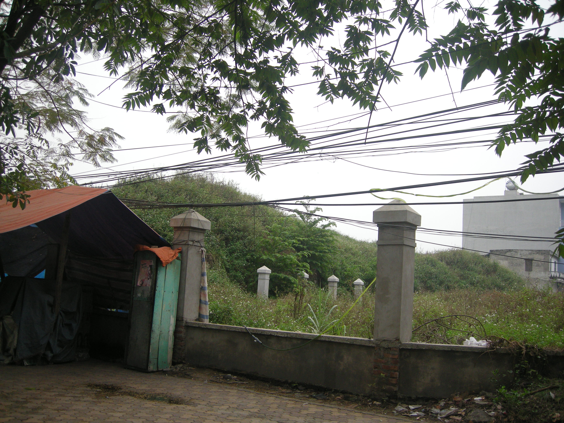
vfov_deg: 39.7
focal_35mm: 36
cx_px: 282
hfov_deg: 51.4
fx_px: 587
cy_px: 212
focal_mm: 7.5
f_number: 2.7
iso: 140
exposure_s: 1/120
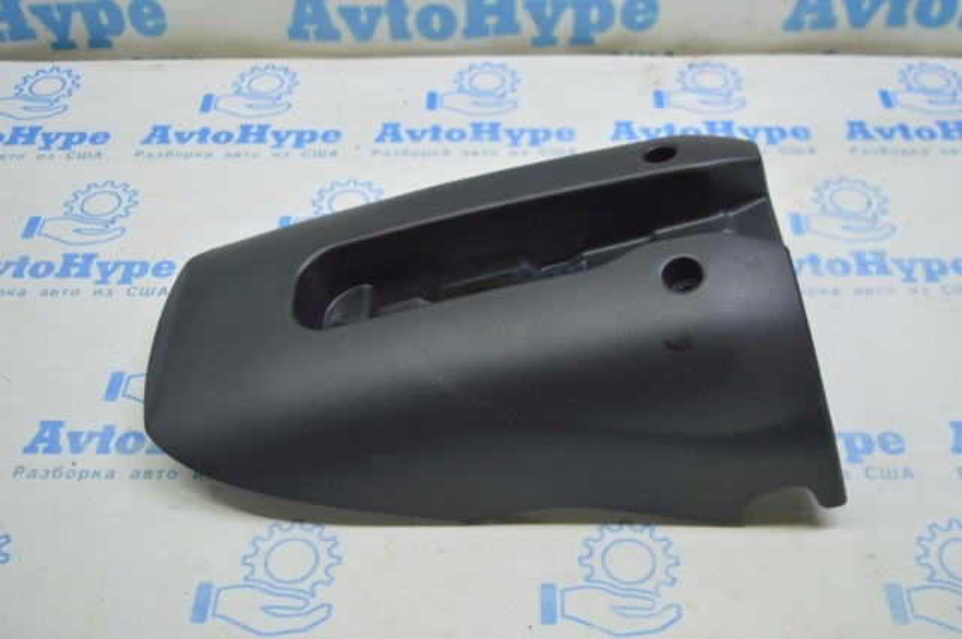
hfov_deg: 45.0
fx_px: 1161
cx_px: 481
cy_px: 320
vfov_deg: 30.8
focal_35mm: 44
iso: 400
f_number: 4.2
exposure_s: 1/40
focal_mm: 29
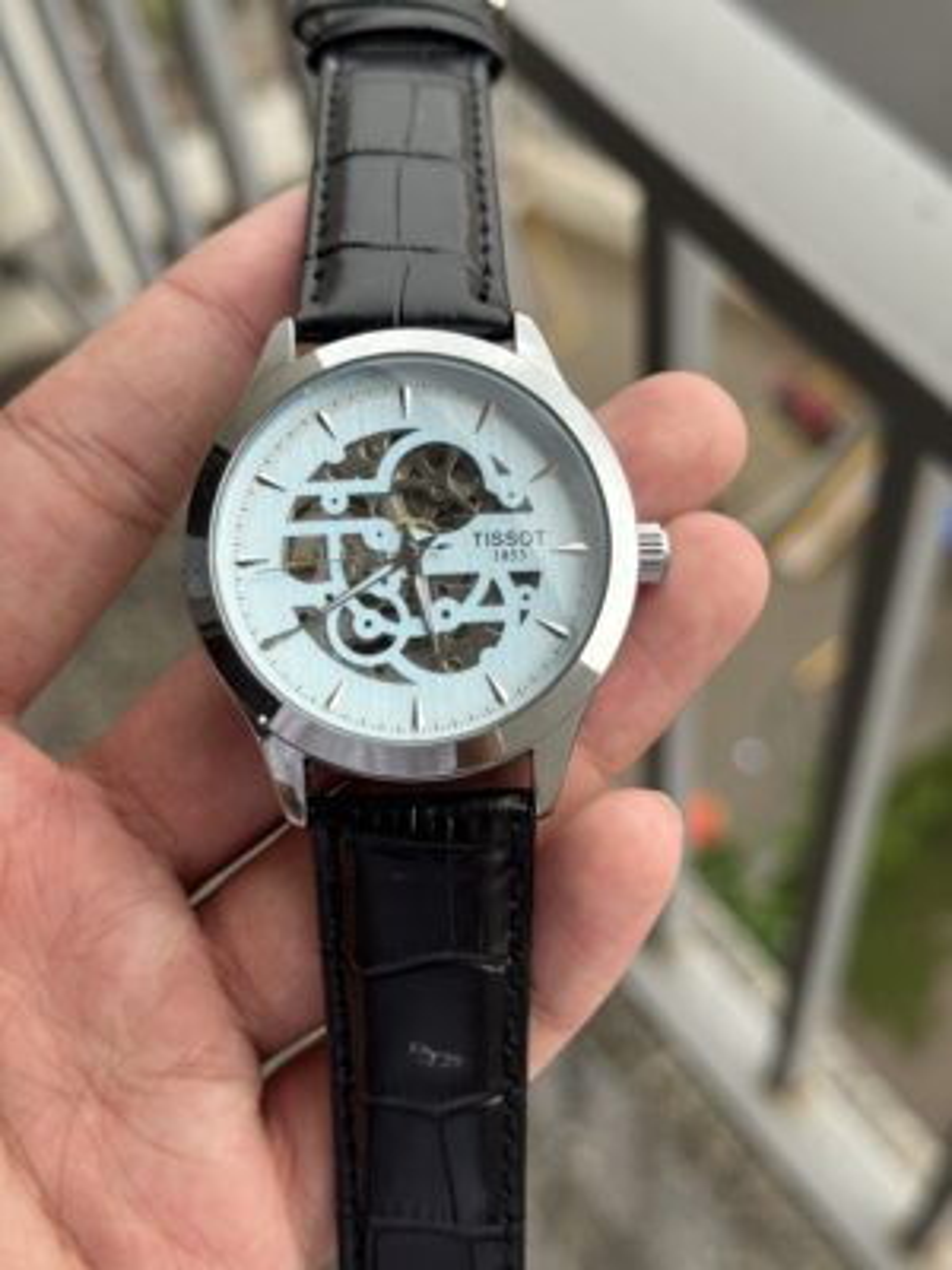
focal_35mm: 48
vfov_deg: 39.7
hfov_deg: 30.3
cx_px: 476
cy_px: 635
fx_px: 1760
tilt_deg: -59.8
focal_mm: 6.76
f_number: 1.78
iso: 50
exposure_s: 1/162
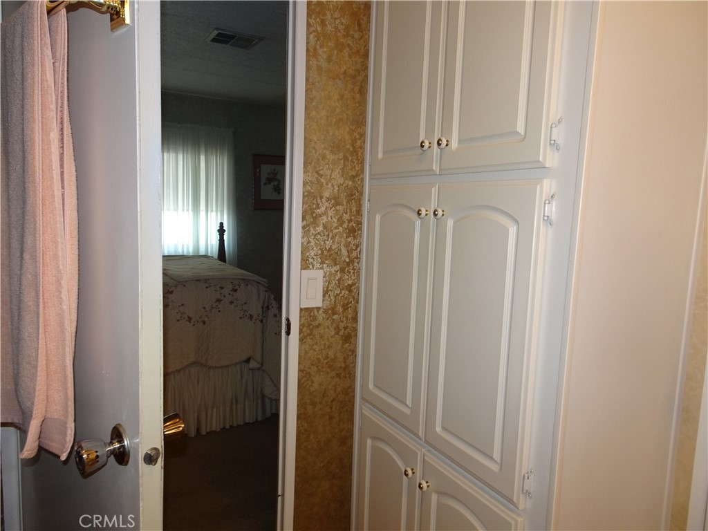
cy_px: 266
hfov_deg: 71.6
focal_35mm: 24
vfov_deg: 56.8
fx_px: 491
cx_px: 354
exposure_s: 1/30
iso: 125
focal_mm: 4.1
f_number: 3.5
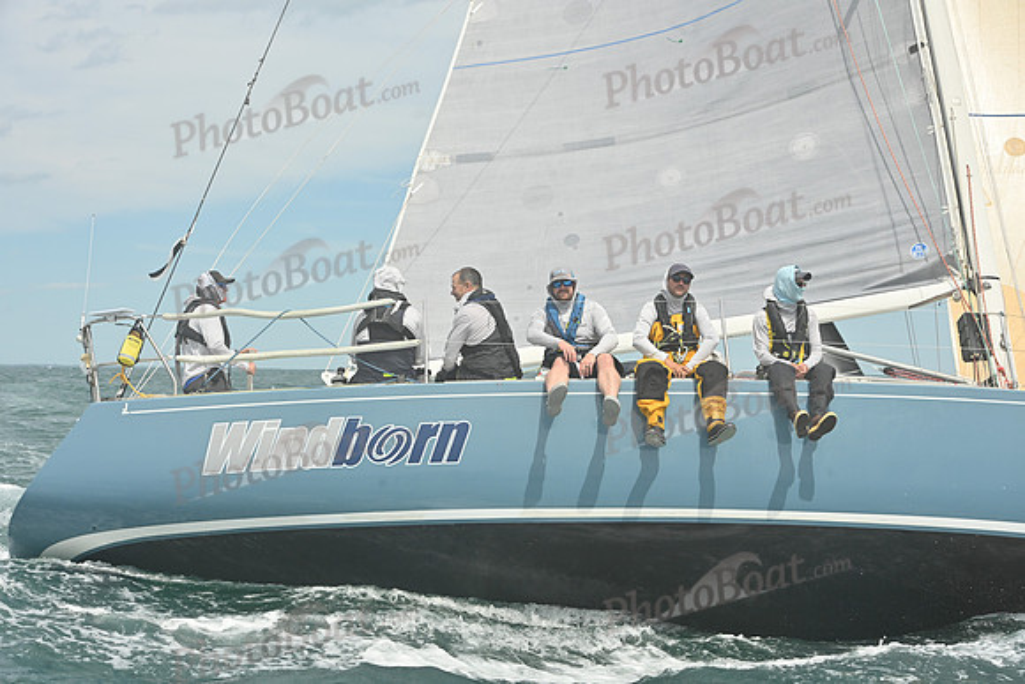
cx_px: 512
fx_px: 1993
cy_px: 342
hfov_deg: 28.8
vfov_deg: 19.5
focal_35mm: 70
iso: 320
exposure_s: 1/1250
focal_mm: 70
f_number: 10
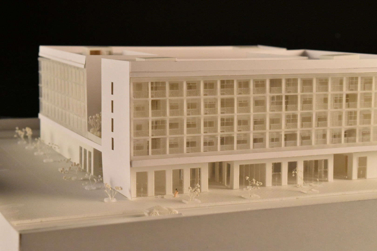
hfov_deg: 26.0
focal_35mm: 78
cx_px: 188
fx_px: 817
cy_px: 126
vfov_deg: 17.5
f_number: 8
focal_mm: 52
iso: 5000
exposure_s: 1/80
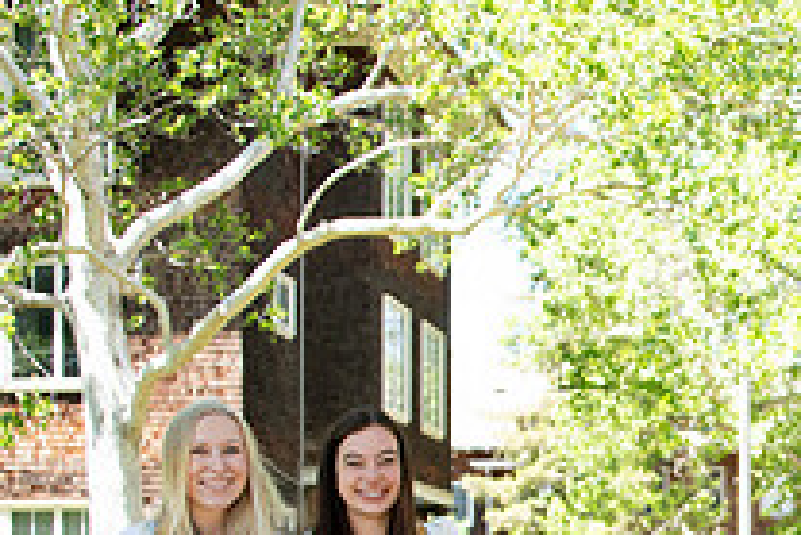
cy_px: 625
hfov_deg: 24.4
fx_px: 1737
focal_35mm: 78
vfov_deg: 16.8
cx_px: 863
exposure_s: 1/640
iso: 640
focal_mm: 28
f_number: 3.5
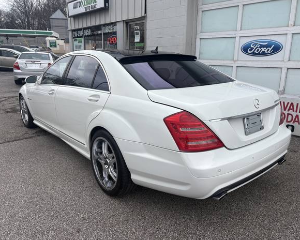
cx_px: 154
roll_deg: -1.6
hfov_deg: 62.2
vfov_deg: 51.5
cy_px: 121
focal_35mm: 28
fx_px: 249
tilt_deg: -14.3
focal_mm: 5.96
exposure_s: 1/987
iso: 50
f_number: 1.6
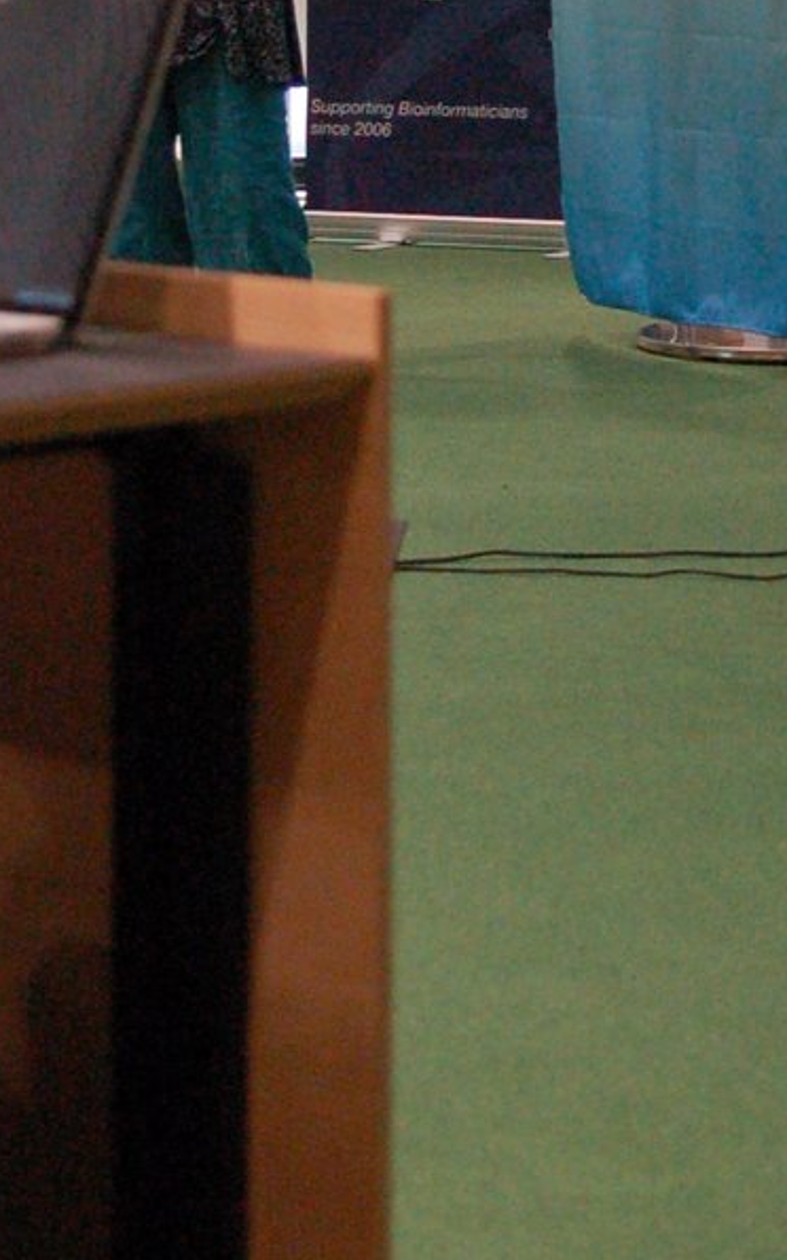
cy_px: -59
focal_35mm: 149
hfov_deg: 8.7
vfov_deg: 13.8
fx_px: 5108
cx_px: 910
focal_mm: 29
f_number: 2.8
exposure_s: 1/125
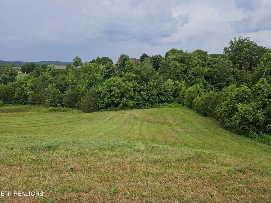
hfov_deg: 73.9
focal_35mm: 23
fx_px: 180
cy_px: 102
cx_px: 136
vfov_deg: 58.9
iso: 25
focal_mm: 5.4
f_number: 1.8
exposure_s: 1/1154
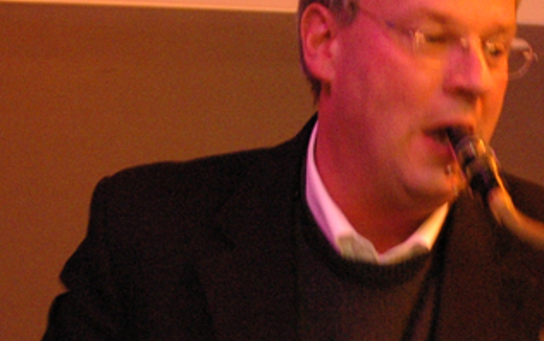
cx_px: 441
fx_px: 1291
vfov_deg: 14.5
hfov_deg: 23.4
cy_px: 435
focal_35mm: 87
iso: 1600
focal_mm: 18
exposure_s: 1/20
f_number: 3.5
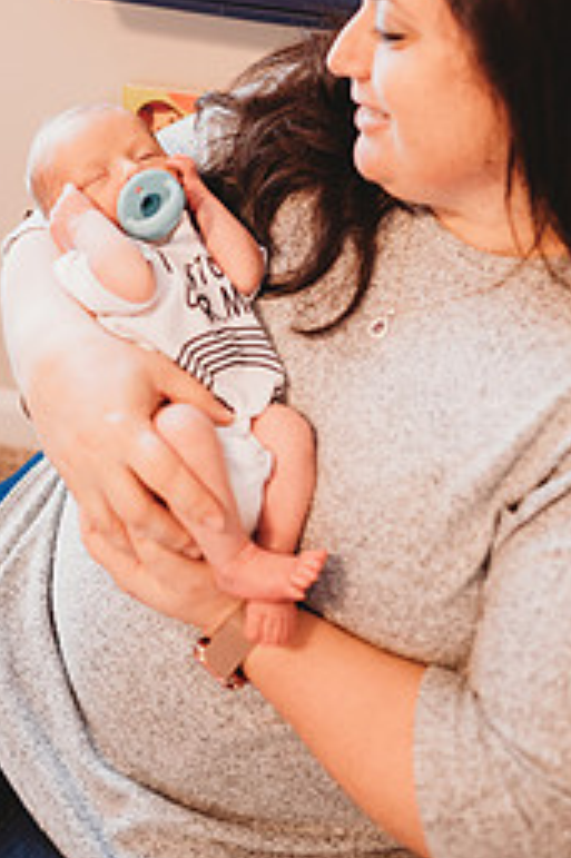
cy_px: 220
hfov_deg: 31.8
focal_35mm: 42
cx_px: 311
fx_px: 1001
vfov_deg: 44.9
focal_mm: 24
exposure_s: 1/160
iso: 800
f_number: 2.2
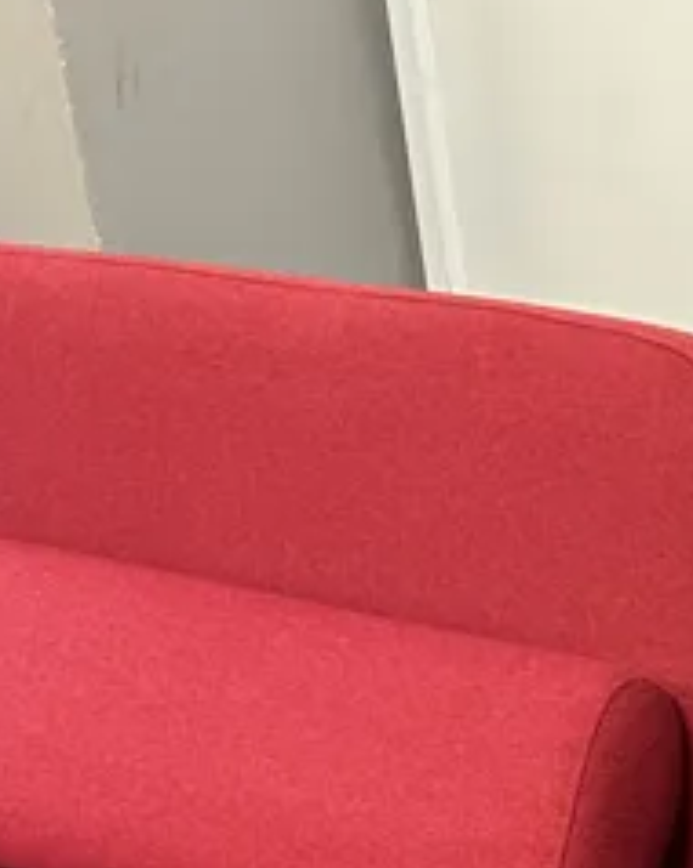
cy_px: 1364
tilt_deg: -32.7
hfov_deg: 14.2
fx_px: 2593
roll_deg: +0.8
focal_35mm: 101
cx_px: 1065
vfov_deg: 16.9
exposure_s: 1/50
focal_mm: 6.86
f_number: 1.78
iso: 400
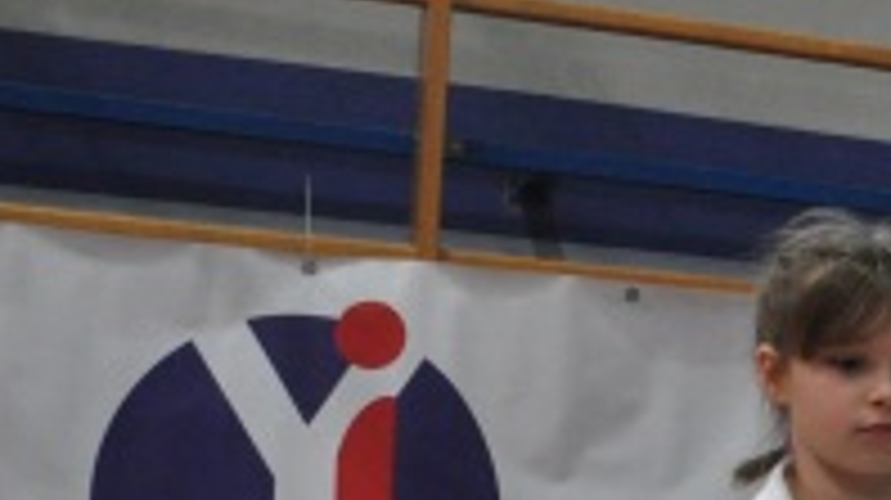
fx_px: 2125
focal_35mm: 90
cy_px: 941
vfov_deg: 12.2
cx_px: 1152
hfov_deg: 21.5
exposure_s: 1/125
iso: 1600
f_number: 3.5
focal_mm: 18
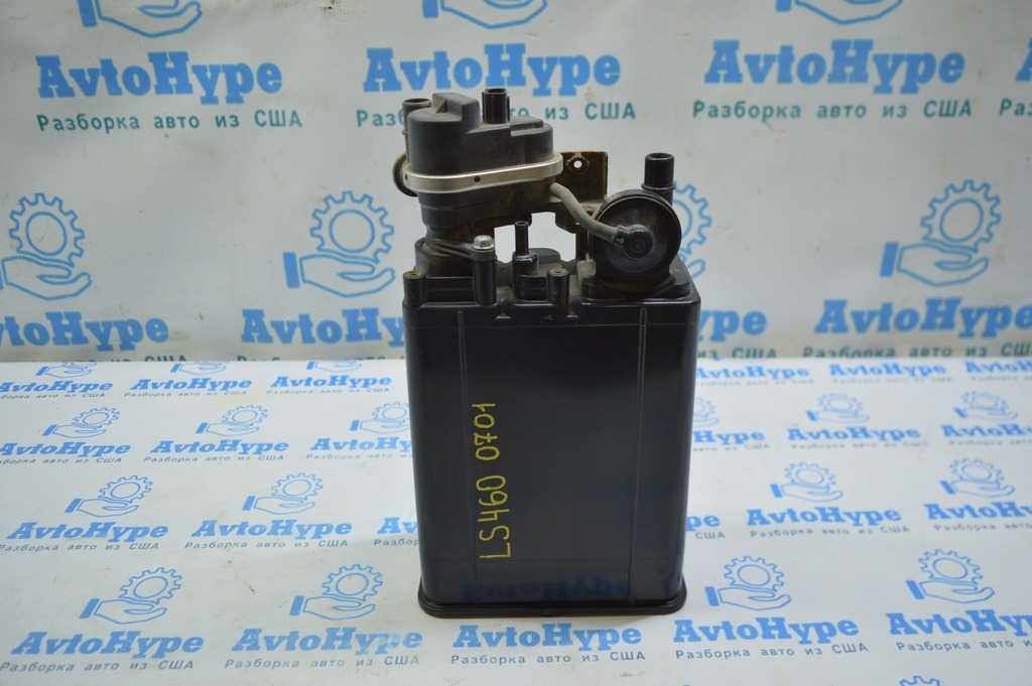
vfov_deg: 43.5
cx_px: 516
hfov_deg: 62.0
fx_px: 859
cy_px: 343
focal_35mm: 30
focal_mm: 20
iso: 400
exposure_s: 1/80
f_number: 3.8
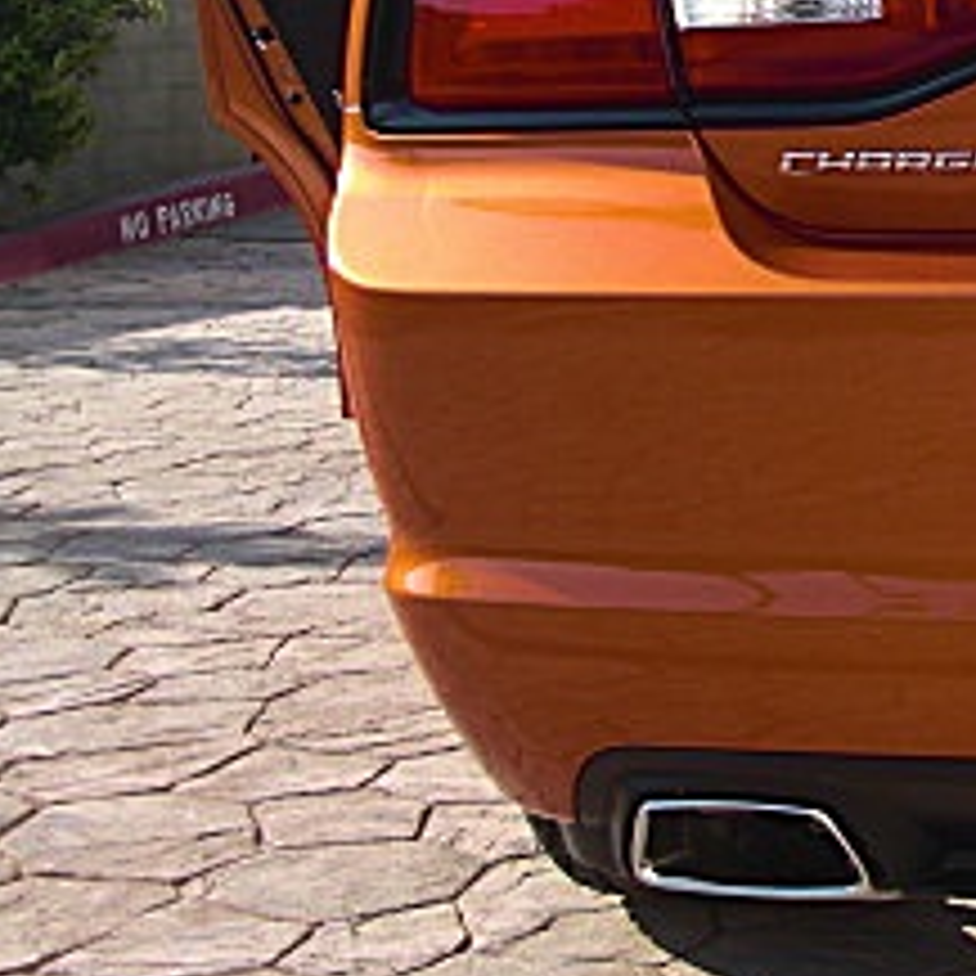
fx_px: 2999
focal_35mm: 94
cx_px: 1421
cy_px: 211
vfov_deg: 18.3
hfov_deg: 16.9
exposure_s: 1/400
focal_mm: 6.3
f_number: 2.8
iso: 50
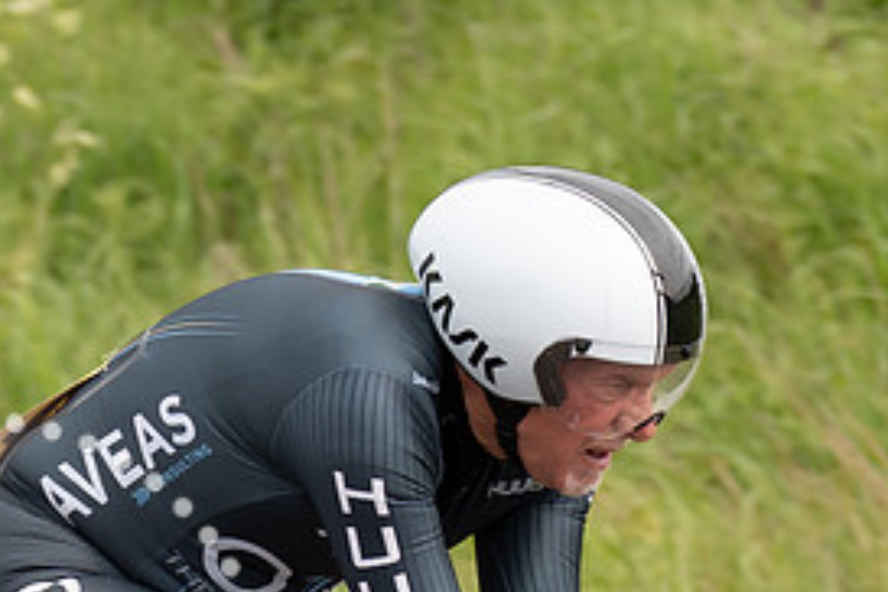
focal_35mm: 1142
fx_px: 28167
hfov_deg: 1.8
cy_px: 496
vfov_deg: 1.2
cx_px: 407
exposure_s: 1/800
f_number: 4
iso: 160
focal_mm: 200
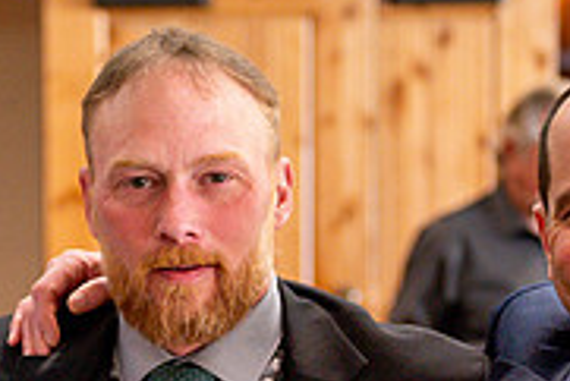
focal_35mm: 176
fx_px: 2789
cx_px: 205
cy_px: 361
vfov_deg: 7.8
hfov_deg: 11.7
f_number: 2.8
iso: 2000
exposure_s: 1/160
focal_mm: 55
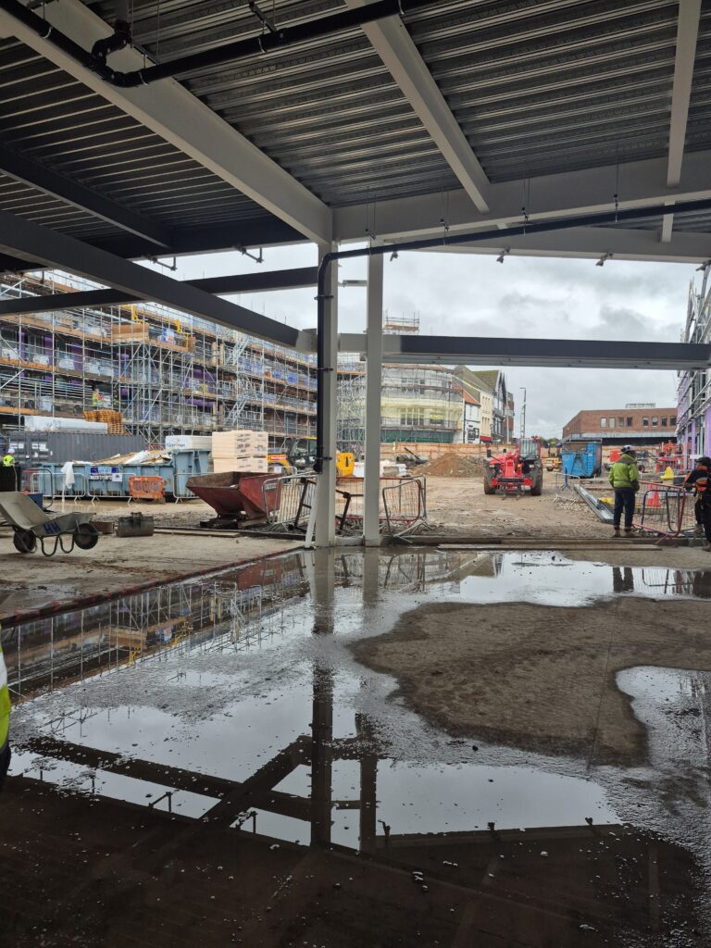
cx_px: 356
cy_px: 474
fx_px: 630
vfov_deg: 73.9
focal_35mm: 23
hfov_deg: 58.9
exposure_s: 1/180
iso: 50
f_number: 1.8
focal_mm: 5.4
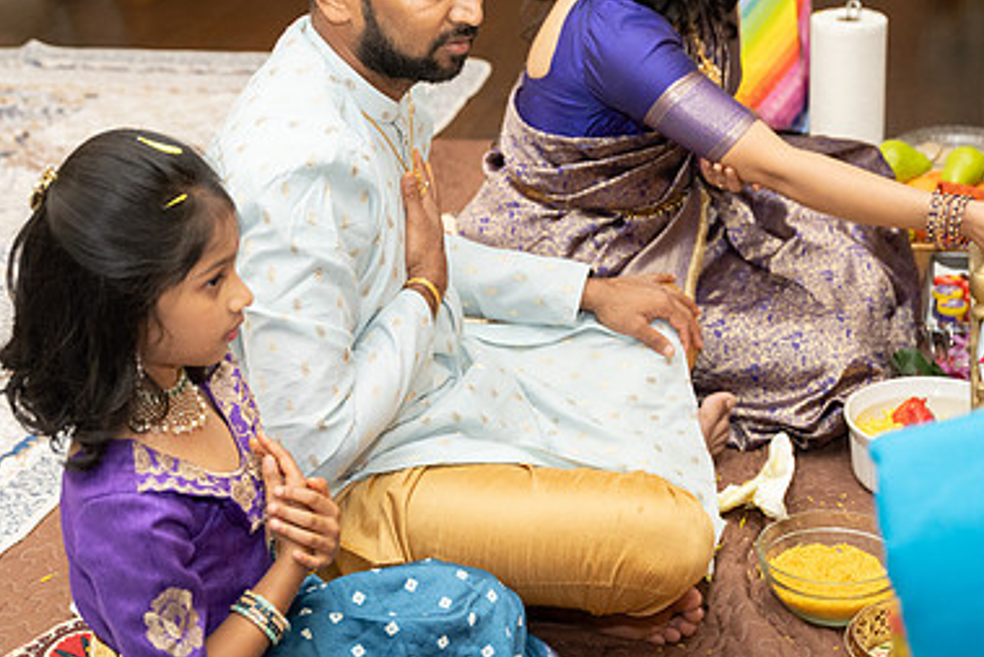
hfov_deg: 28.8
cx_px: 462
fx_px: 1914
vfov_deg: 19.4
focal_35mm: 70
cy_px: 227
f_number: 3.2
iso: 1000
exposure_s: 1/160
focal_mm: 45
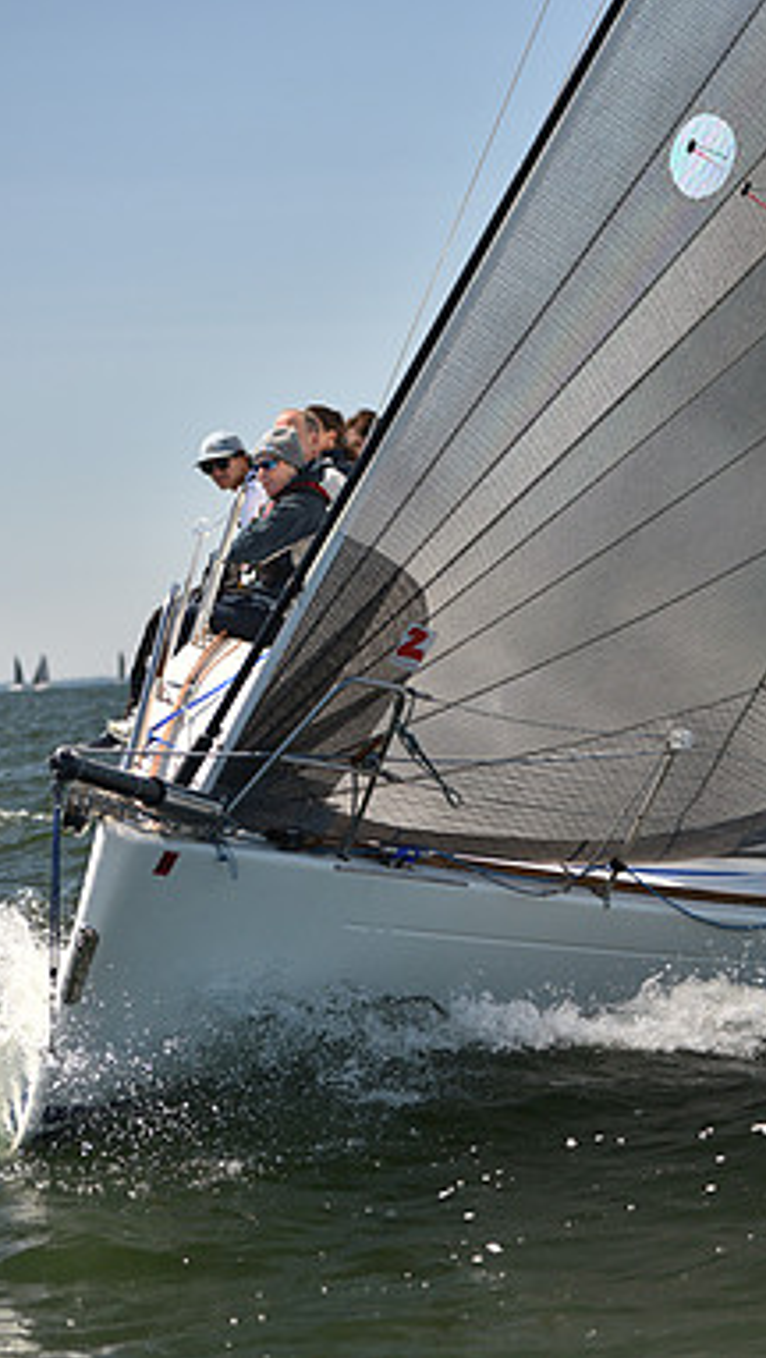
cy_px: 679
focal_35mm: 130
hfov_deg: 9.3
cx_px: 784
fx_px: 4685
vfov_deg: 16.5
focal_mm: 82
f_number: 3.2
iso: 250
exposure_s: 1/1250
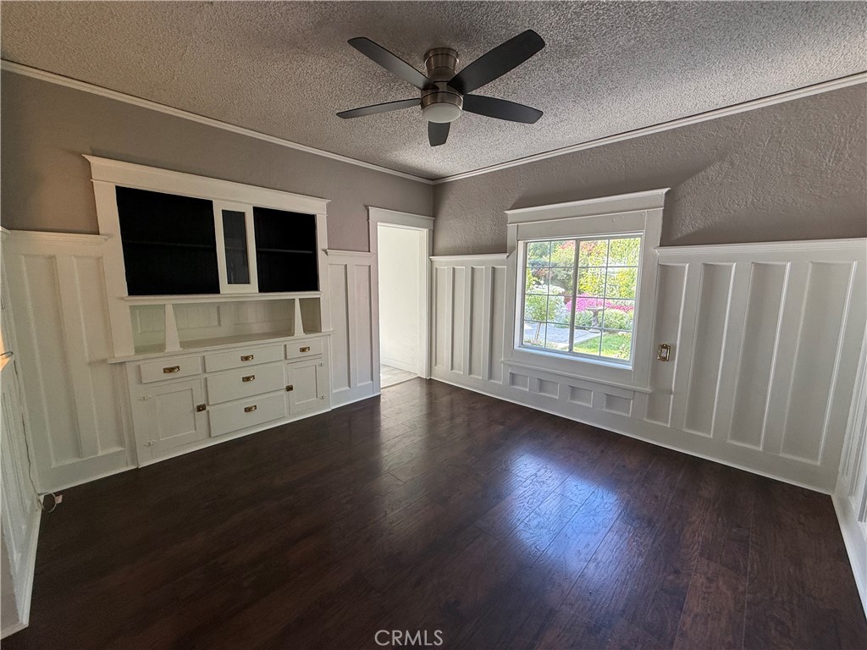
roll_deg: -0.7
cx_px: 434
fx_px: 351
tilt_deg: -7.1
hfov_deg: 102.1
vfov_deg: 85.7
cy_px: 325
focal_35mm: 14
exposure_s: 1/99
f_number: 2.2
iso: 100
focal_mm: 2.22
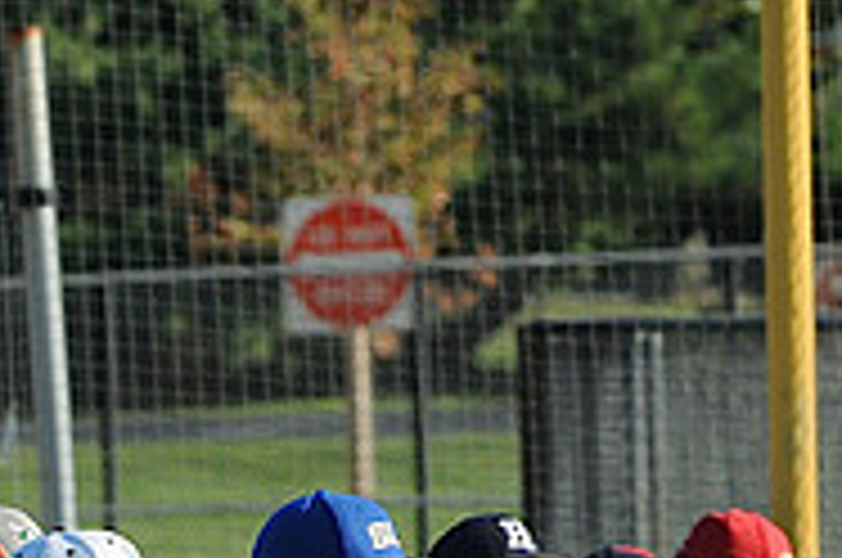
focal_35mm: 1395
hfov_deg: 1.5
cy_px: 844
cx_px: -36
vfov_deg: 1.0
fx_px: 32571
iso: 200
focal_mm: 300
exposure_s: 1/200
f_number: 11
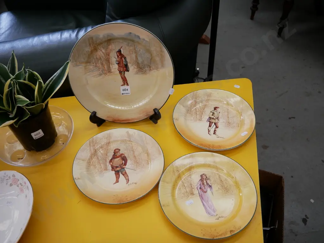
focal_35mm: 34
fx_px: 318
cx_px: 162
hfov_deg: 54.0
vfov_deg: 41.8
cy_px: 122
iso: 400
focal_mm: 17
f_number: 4
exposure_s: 1/60
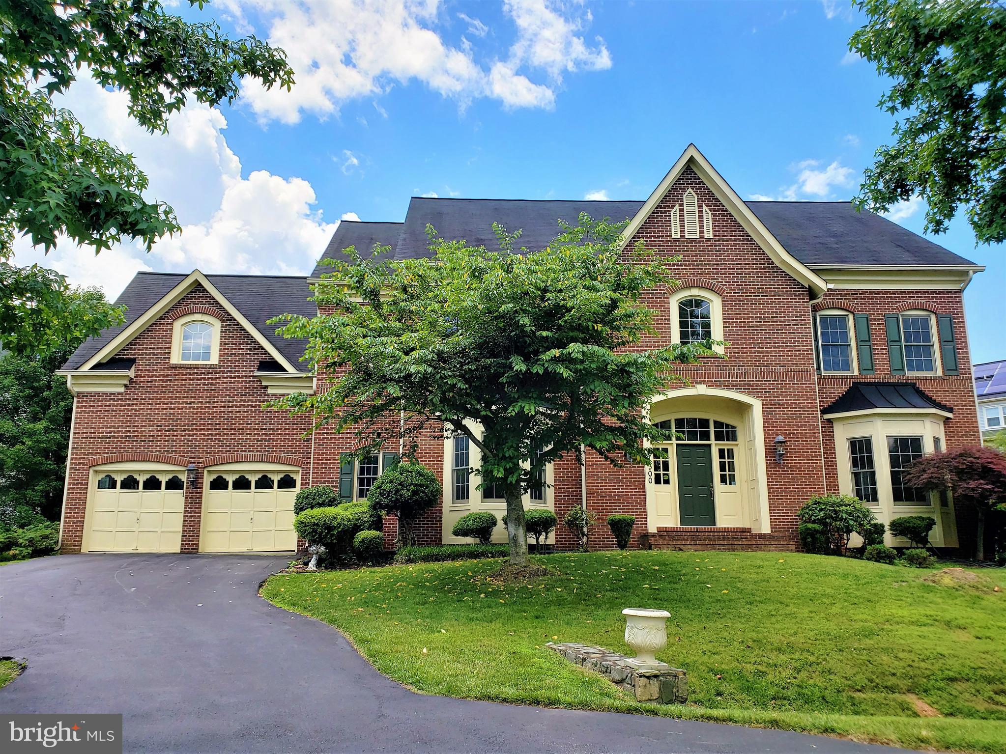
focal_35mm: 26
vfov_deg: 53.1
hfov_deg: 67.3
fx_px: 756
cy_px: 377
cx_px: 503
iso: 50
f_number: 2.4
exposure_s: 1/1293
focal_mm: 4.3
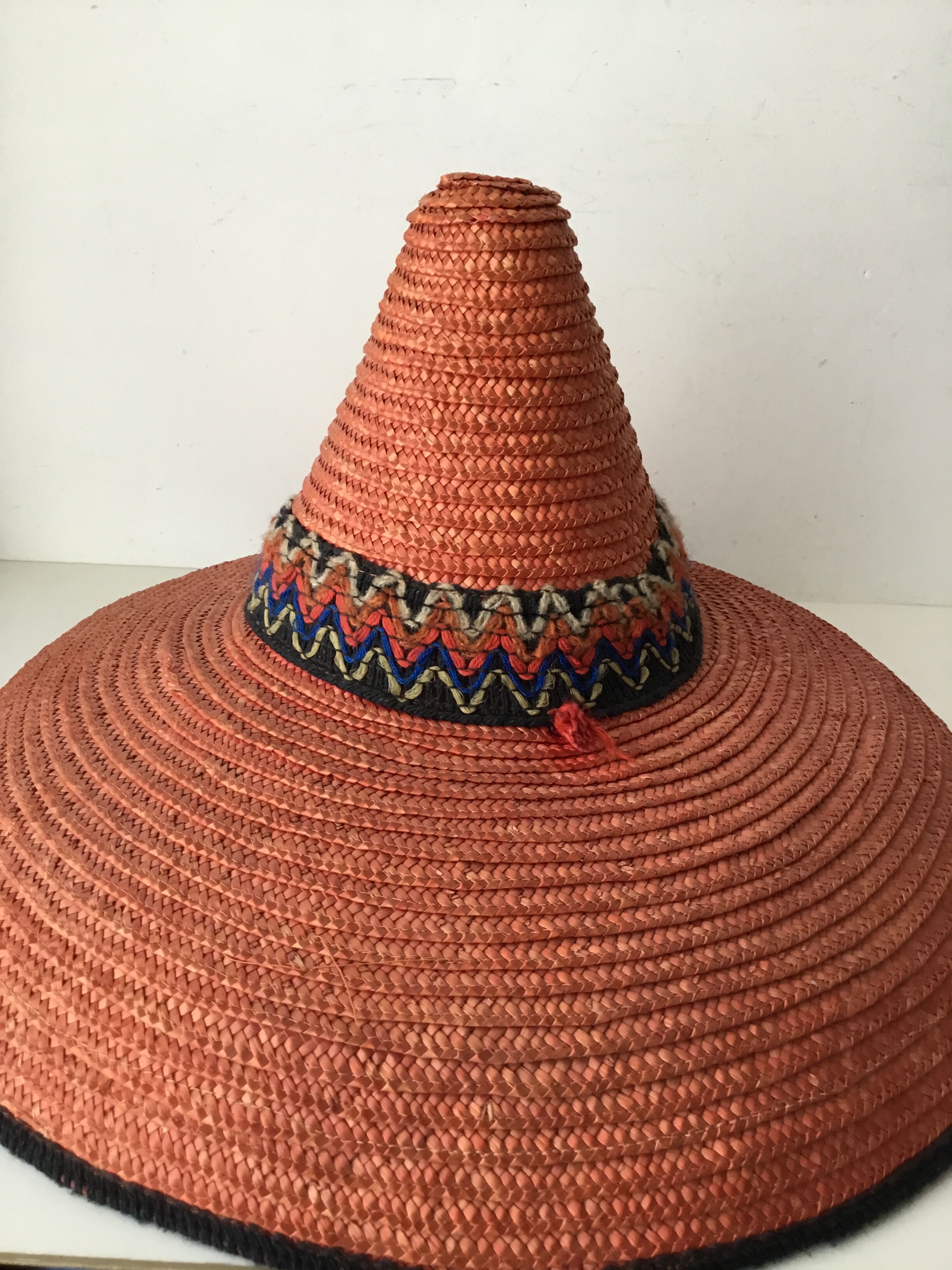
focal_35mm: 31
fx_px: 1137
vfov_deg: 58.4
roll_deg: +0.2
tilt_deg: -23.8
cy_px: 635
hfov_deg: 45.4
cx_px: 476
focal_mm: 3.3
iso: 80
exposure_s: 1/33
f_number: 2.4
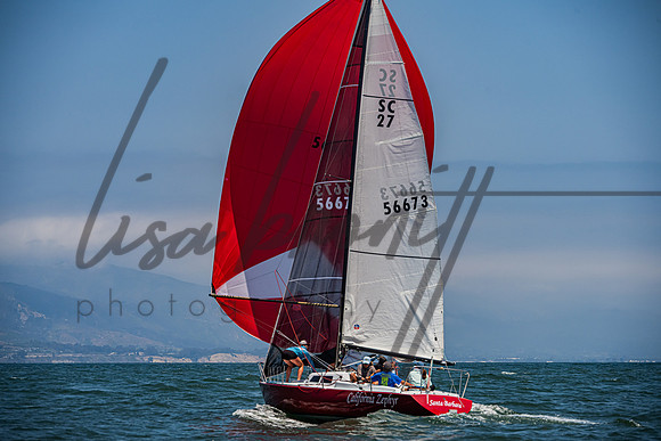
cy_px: 220
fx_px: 2992
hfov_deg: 12.6
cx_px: 330
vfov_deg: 8.4
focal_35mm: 163
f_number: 8
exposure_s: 1/2500
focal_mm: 160
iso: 400
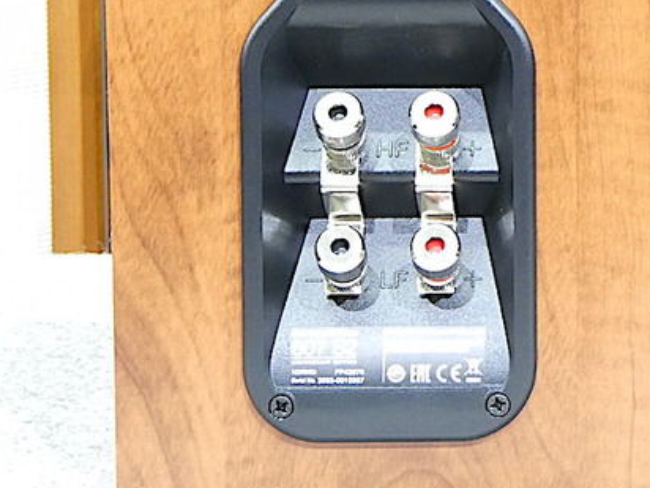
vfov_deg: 9.0
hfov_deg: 12.0
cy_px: -6
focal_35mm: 163
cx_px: 674
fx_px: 3061
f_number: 7.1
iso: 400
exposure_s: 1/1.3
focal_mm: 12.5
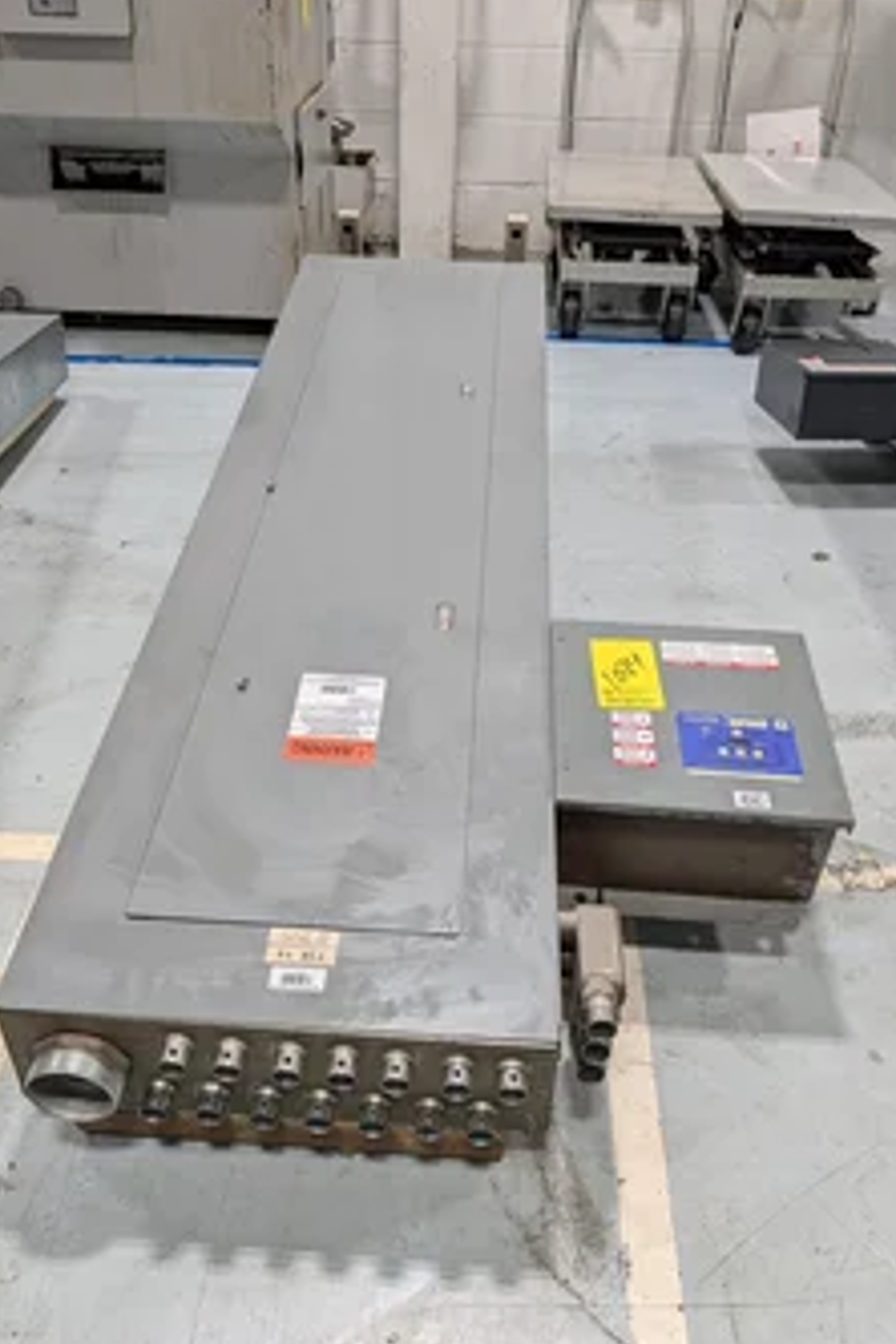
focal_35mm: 30
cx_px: 434
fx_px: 1120
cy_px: 646
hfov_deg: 43.6
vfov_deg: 61.9
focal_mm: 6.9
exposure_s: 1/499
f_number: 1.68
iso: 52
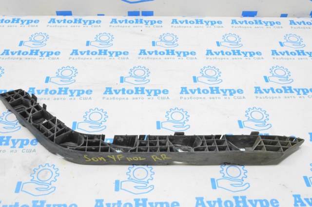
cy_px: 104
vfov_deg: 34.1
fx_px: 338
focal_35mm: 39
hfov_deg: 49.6
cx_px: 156
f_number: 20
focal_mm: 26
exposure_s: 1/15
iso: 6400
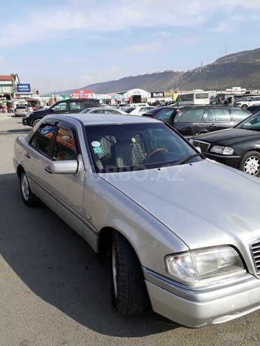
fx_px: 270
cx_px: 130
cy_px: 173
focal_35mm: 27
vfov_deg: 65.3
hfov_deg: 51.4
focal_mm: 3.6
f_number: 1.9
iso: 40
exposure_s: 1/1266
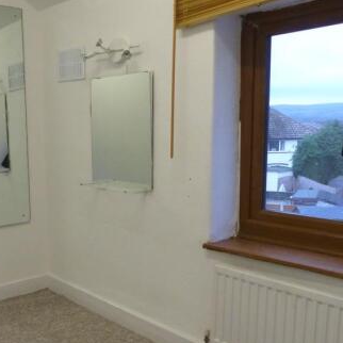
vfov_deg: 41.8
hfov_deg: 40.3
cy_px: 197
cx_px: 74
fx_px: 448
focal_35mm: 40
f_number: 2.8
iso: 400
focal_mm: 4.5
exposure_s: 1/50
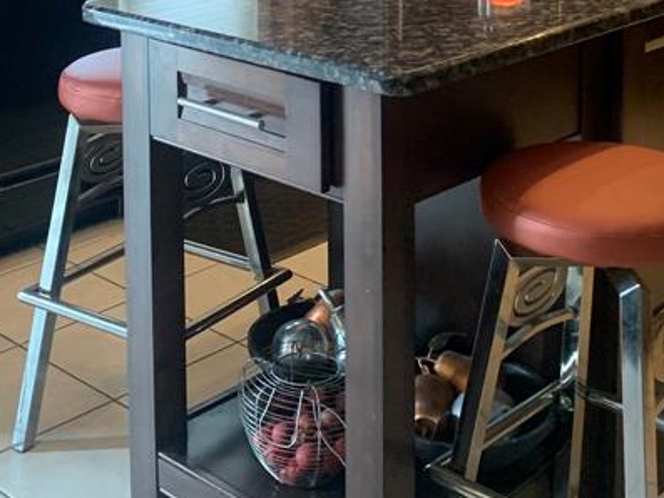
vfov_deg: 20.4
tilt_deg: -8.1
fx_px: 1286
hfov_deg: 29.0
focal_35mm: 67
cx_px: 323
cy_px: -109
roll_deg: +0.0
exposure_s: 1/60
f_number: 1.8
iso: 320
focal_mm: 4.25
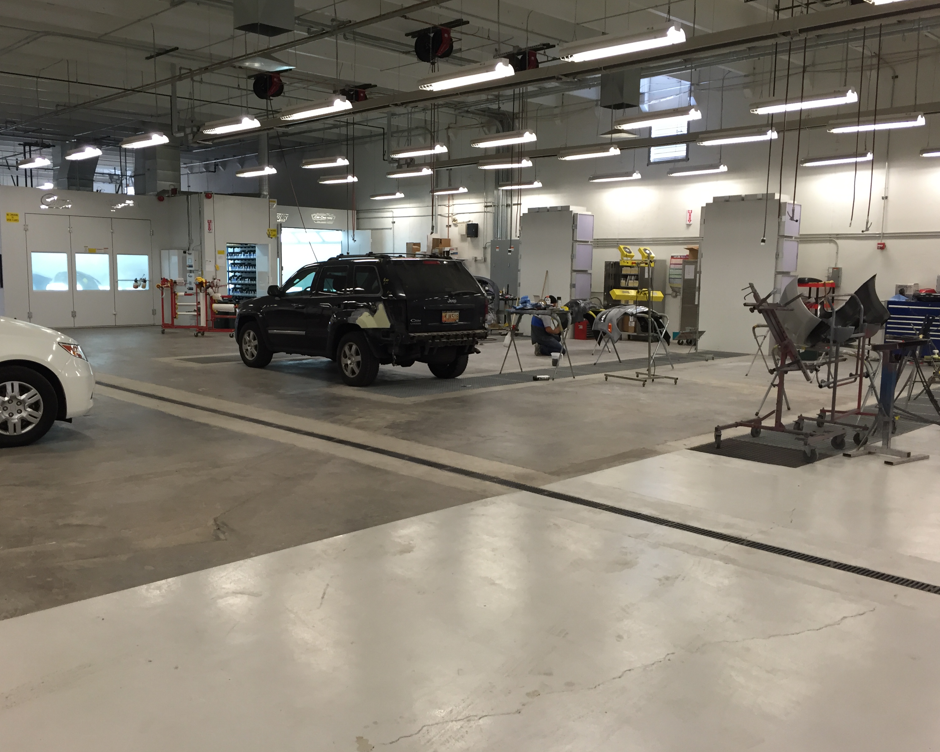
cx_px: 445
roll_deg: +0.0
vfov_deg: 47.1
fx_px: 862
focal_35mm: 31
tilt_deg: -6.3
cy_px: 380
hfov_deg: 57.1
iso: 32
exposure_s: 1/30
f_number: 2.2
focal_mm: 4.15
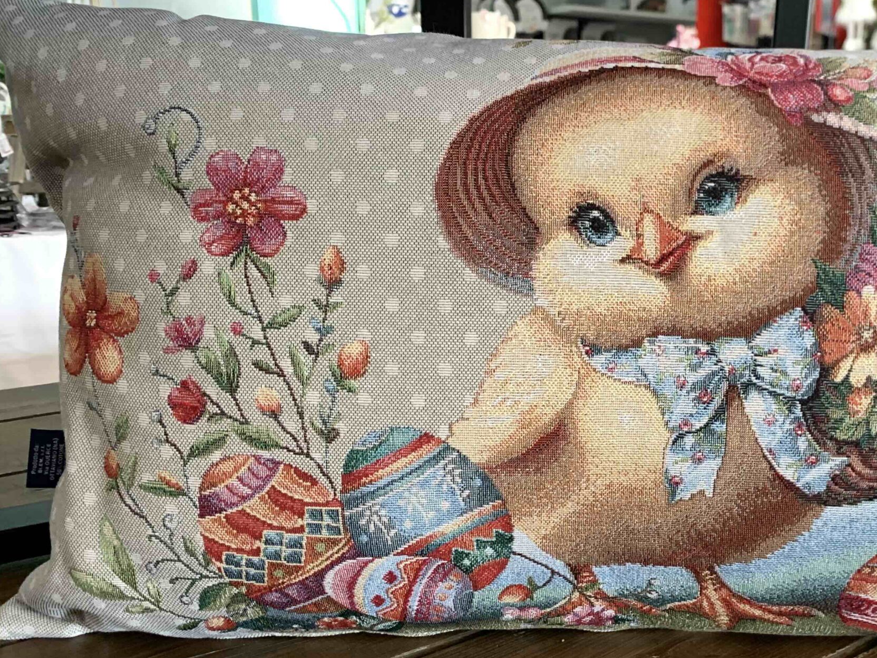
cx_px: 649
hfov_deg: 45.3
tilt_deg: -15.8
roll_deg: -1.6
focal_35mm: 40
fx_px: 1013
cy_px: 436
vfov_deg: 35.6
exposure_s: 1/60
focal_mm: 4.25
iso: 200
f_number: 1.8
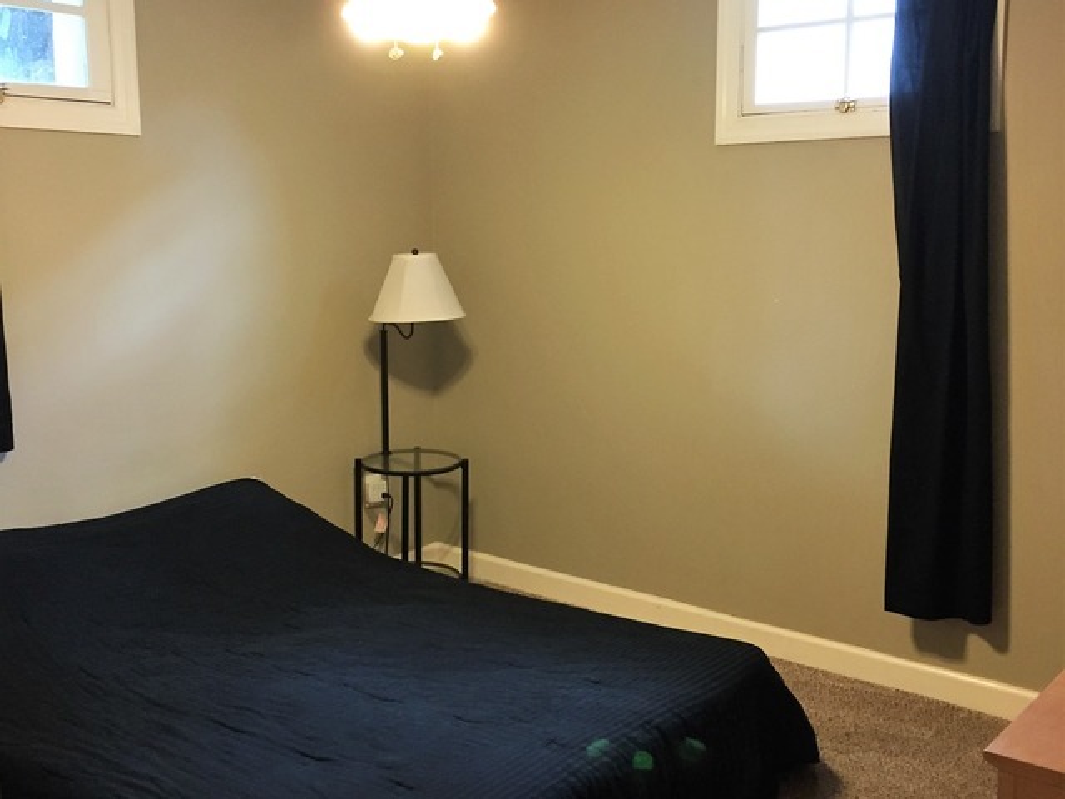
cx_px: 532
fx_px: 892
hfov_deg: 61.7
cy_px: 400
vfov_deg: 48.2
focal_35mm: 29
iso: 160
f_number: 2.2
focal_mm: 4.15
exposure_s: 1/30
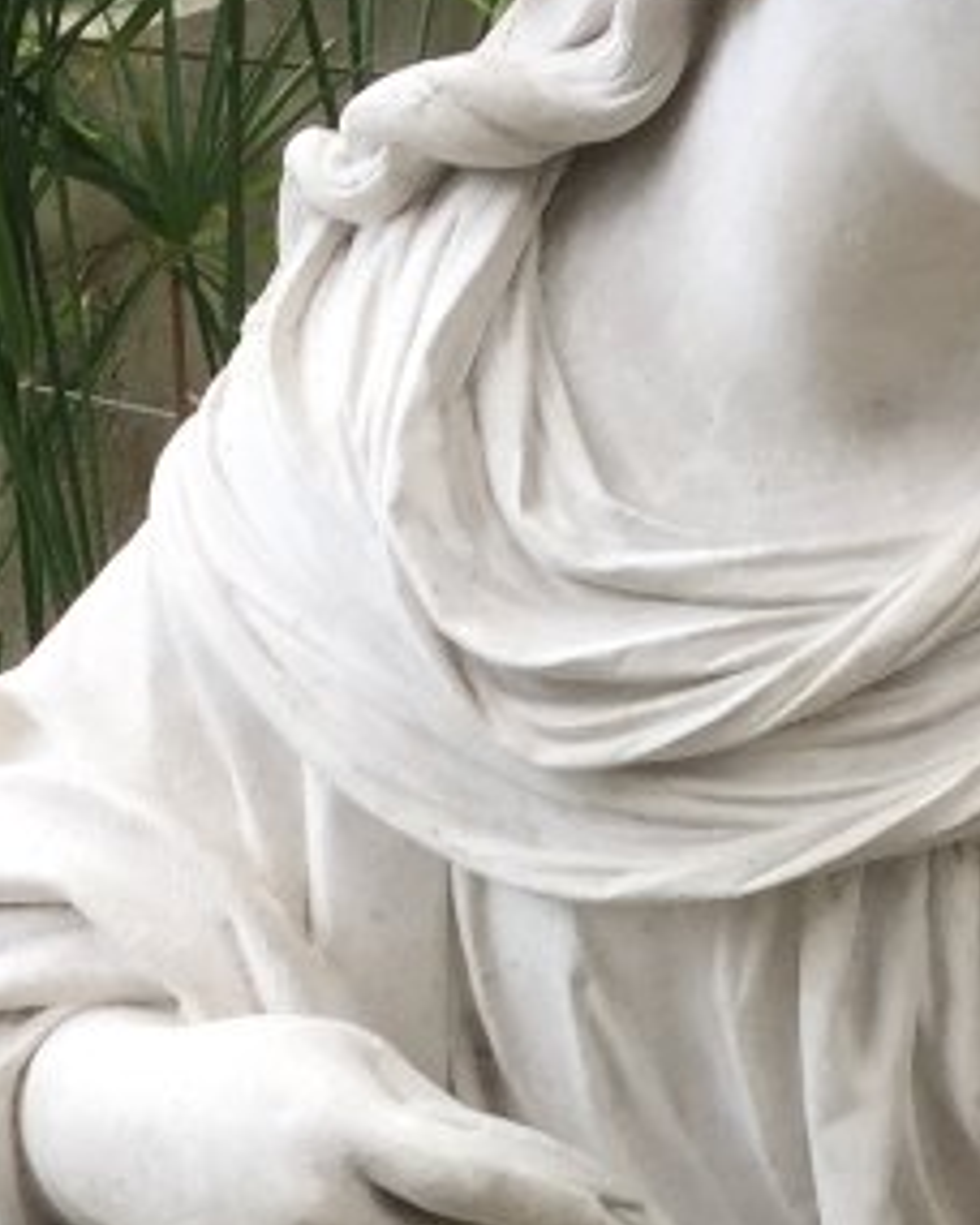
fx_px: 4314
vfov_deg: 15.2
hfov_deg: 12.8
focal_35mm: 119
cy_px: 1689
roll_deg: +1.6
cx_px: 963
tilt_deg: -28.1
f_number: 2.2
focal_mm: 4.15
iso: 32
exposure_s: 1/50
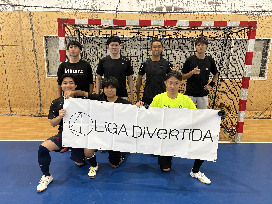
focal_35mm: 26
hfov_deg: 67.3
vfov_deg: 53.1
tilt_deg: -11.6
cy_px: 102
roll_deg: -0.2
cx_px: 136
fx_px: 204
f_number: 1.6
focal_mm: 5.96
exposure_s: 1/50
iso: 200
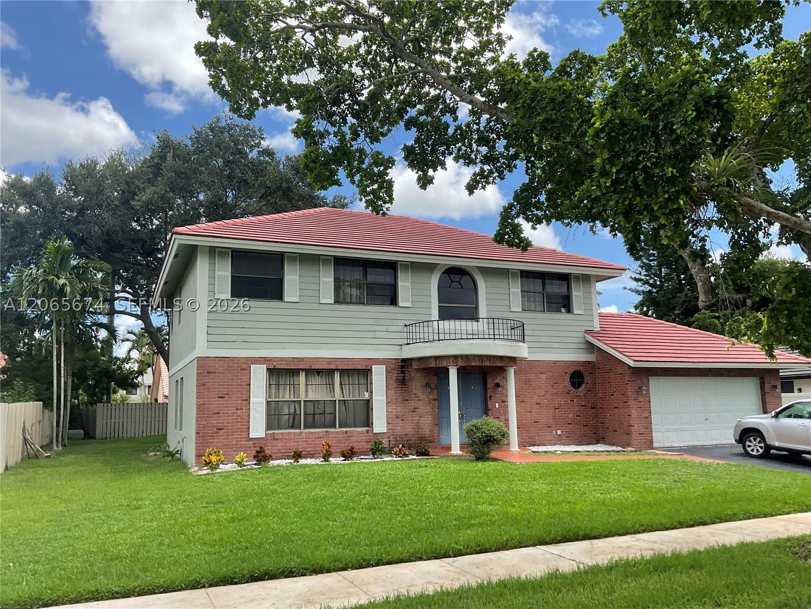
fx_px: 679
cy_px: 304
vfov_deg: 48.2
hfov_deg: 61.7
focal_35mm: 29
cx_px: 406
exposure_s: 1/804
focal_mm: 3
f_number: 1.8
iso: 16
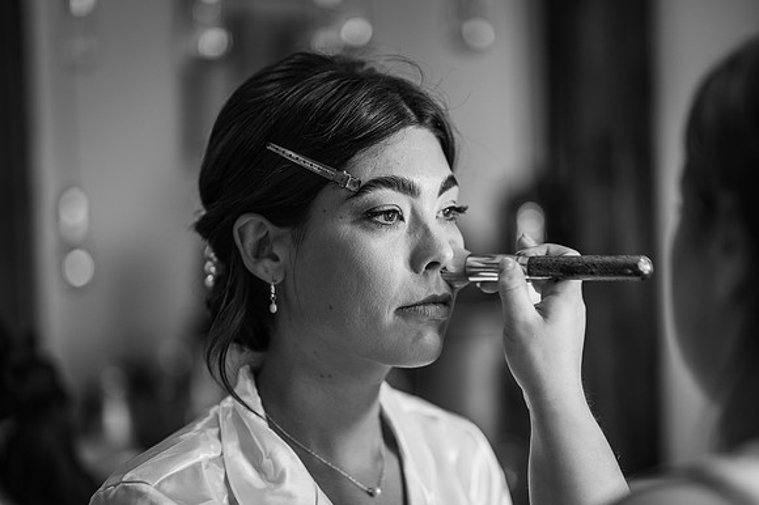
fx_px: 1791
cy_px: 252
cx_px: 380
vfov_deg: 16.1
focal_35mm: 85
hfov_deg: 23.9
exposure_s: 1/200
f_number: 1.8
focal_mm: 85
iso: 180
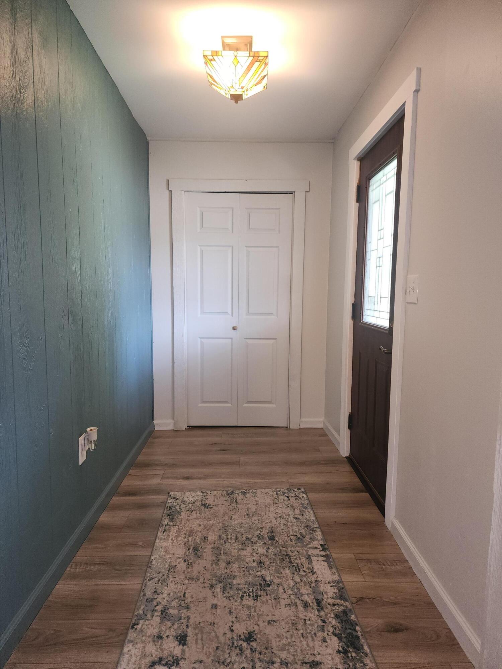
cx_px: 251
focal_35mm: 23
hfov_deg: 58.9
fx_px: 445
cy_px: 334
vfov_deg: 73.9
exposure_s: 1/30
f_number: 1.8
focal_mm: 6.4
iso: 100
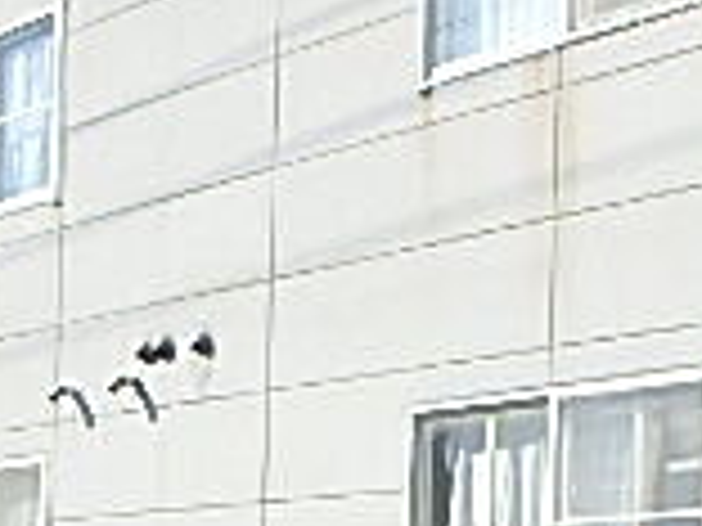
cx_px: 40
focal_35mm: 86
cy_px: 737
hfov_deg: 22.1
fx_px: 1744
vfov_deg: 16.0
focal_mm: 3.7
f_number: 3.5
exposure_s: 1/1000
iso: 125
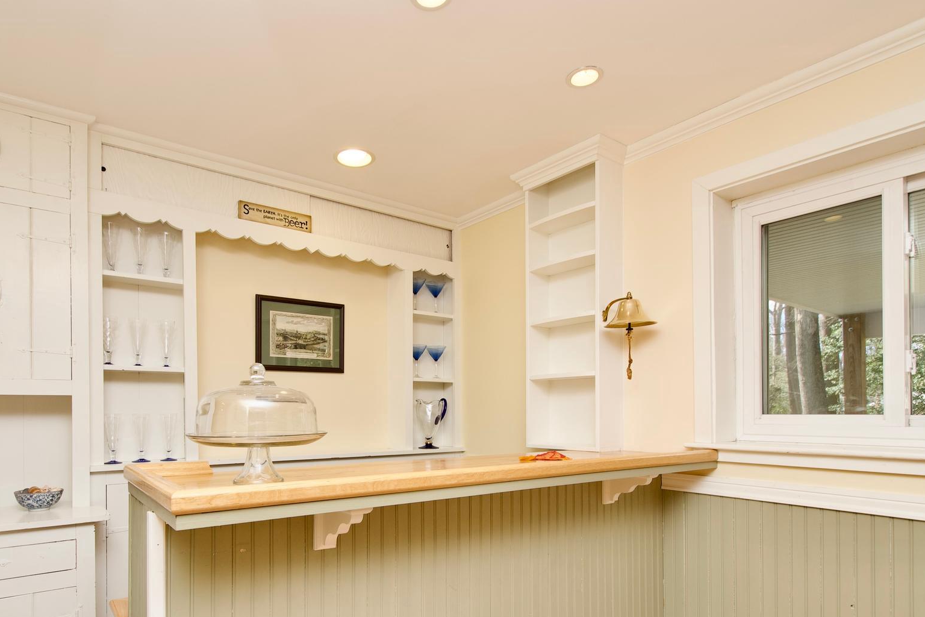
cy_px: 391
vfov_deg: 61.0
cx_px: 384
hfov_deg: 83.2
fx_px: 514
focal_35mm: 20
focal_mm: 10
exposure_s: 1/80
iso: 320
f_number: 7.1
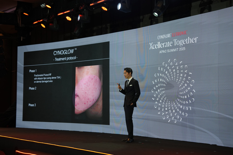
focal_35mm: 70
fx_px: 453
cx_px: 116
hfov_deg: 28.8
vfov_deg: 19.5
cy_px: 78
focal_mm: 70
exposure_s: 1/200
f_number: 2.8
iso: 1250
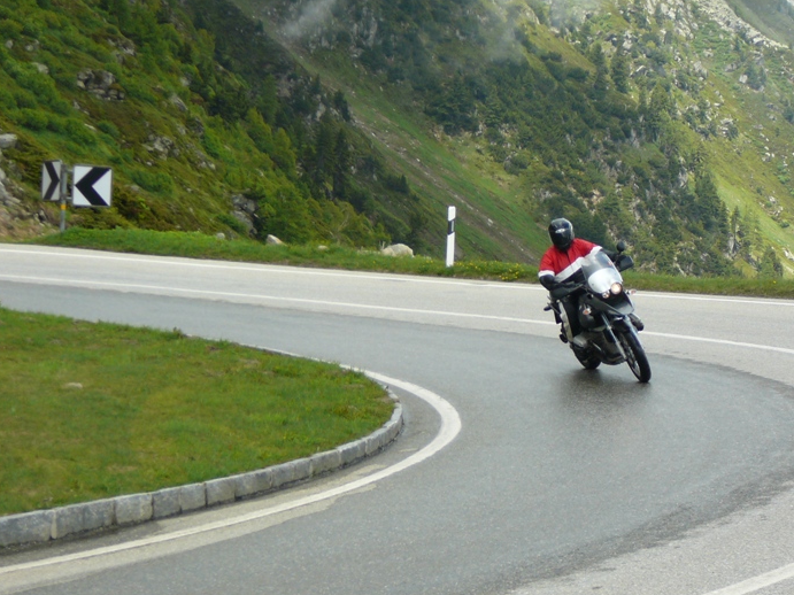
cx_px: 408
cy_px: 320
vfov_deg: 15.6
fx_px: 2179
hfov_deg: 20.7
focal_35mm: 95
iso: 80
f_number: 3.8
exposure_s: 1/400
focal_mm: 12.2
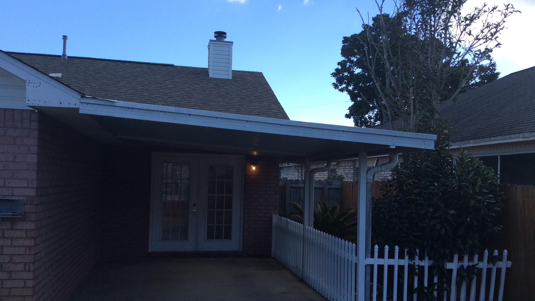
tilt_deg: +0.2
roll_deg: -1.4
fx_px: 497
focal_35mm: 35
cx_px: 269
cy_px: 173
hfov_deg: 56.6
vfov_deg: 33.7
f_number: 2.4
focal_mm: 3.3
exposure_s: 1/784
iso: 32
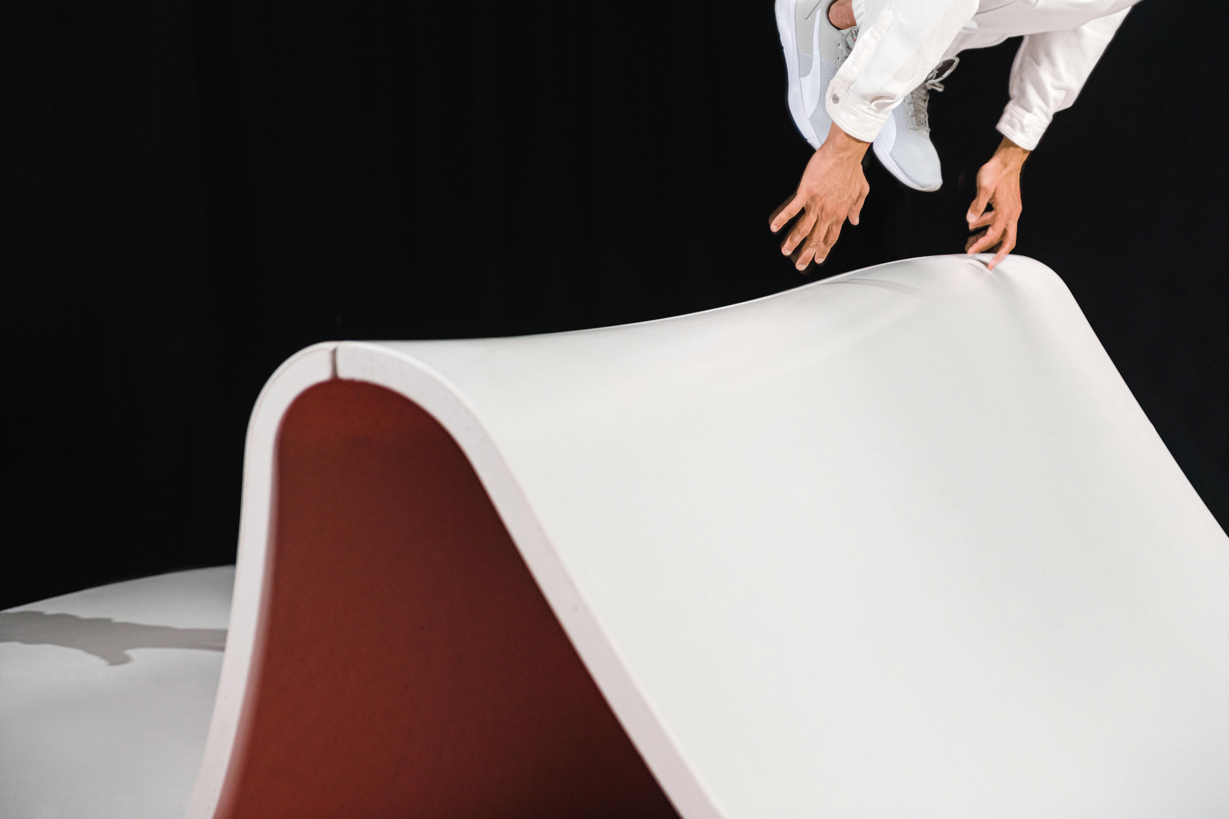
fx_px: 2390
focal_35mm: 70
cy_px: 410
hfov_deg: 28.8
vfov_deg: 19.5
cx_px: 614
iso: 640
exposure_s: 1/250
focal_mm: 70
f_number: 3.5
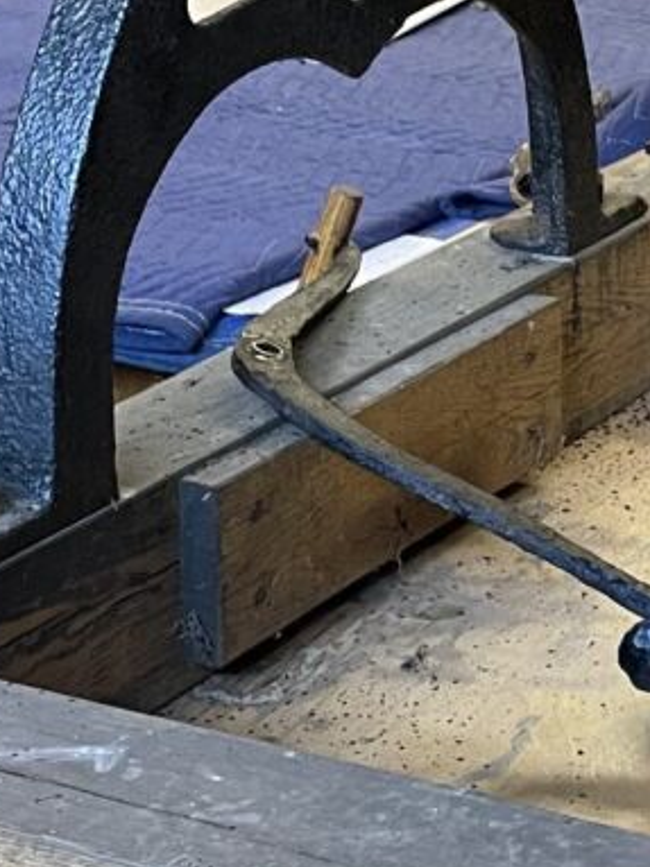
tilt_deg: -11.7
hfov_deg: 12.8
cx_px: 798
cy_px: -8
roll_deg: +0.8
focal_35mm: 113
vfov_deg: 17.0
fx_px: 2831
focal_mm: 4.2
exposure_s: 1/60
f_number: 1.6
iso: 200
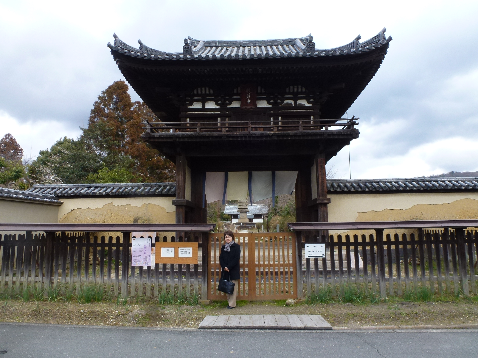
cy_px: 179
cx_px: 239
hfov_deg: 71.6
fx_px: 331
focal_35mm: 24
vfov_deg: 56.8
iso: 100
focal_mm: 4.3
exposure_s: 1/125
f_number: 4
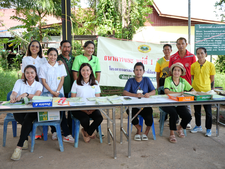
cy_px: 84
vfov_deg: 41.8
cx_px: 112
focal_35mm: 34
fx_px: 221
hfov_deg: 54.0
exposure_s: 1/160
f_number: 4.5
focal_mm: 17
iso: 200
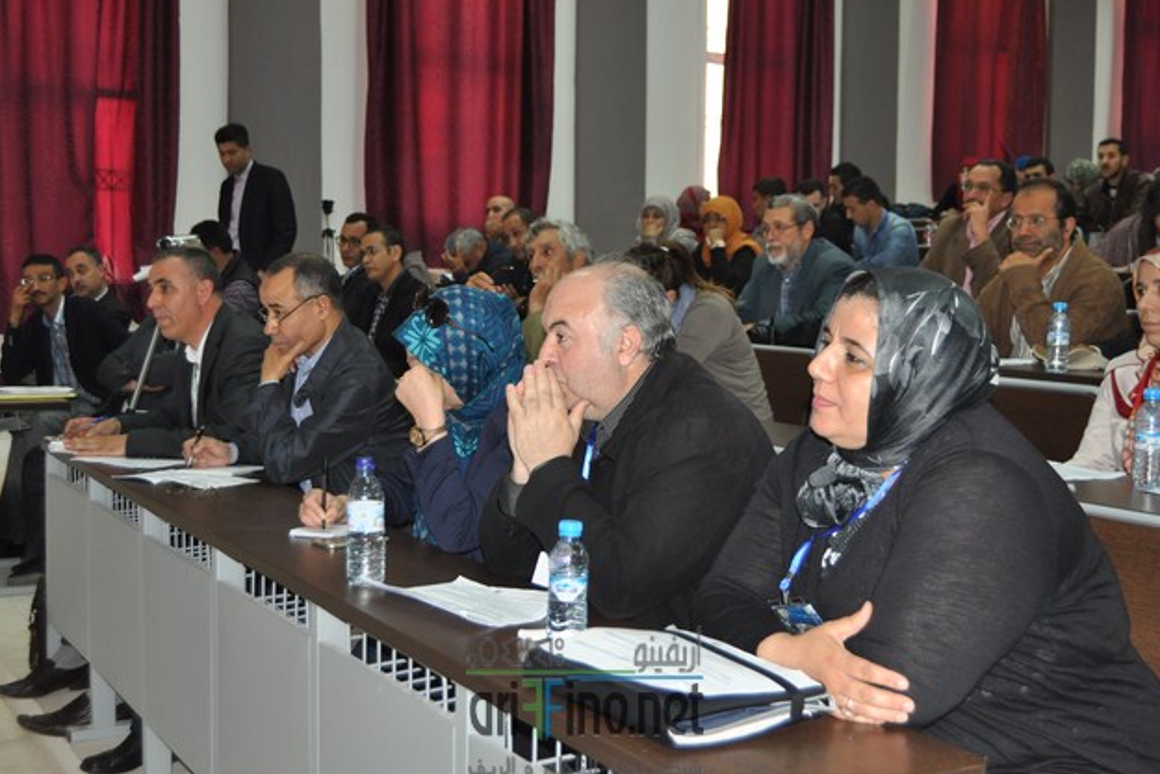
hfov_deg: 42.7
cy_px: 389
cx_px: 585
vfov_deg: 29.3
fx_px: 1482
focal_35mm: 46
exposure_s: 1/60
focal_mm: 30
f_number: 4.2
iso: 800
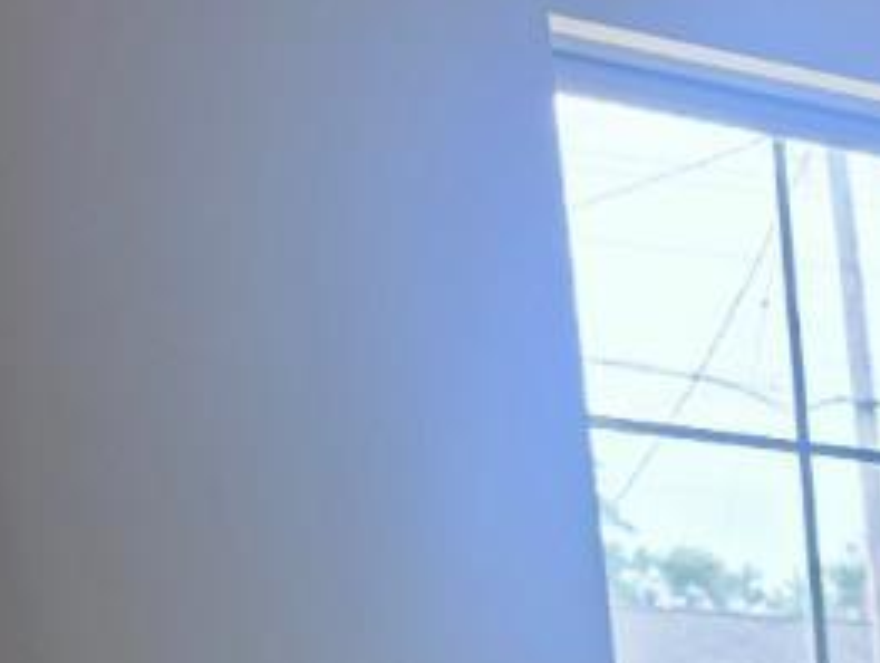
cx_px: 2366
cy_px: 1659
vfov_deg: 9.8
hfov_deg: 11.3
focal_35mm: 131
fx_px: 3335
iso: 40
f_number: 1.7
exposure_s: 1/180
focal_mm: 6.3
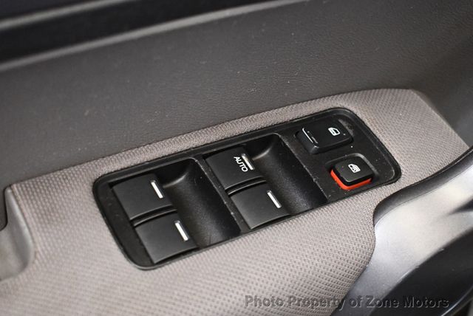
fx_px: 763
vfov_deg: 23.4
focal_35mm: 58
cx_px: 236
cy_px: 158
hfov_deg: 34.5
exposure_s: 1/60
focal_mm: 29
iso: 3600
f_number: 4.2
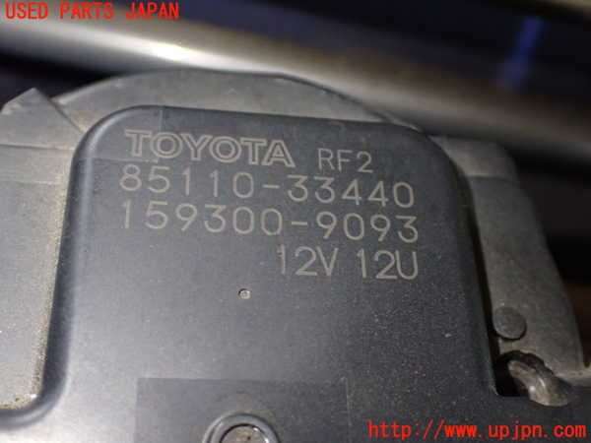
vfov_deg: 32.9
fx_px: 751
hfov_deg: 42.9
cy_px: 222
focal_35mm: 44
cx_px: 296
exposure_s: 1/125
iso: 800
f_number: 2.9
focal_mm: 7.84
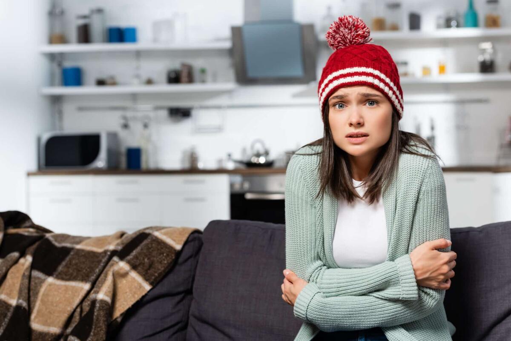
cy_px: 170
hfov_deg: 28.8
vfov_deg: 19.5
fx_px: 994
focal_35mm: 70
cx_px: 256
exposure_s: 1/160
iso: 125
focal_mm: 70
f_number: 5
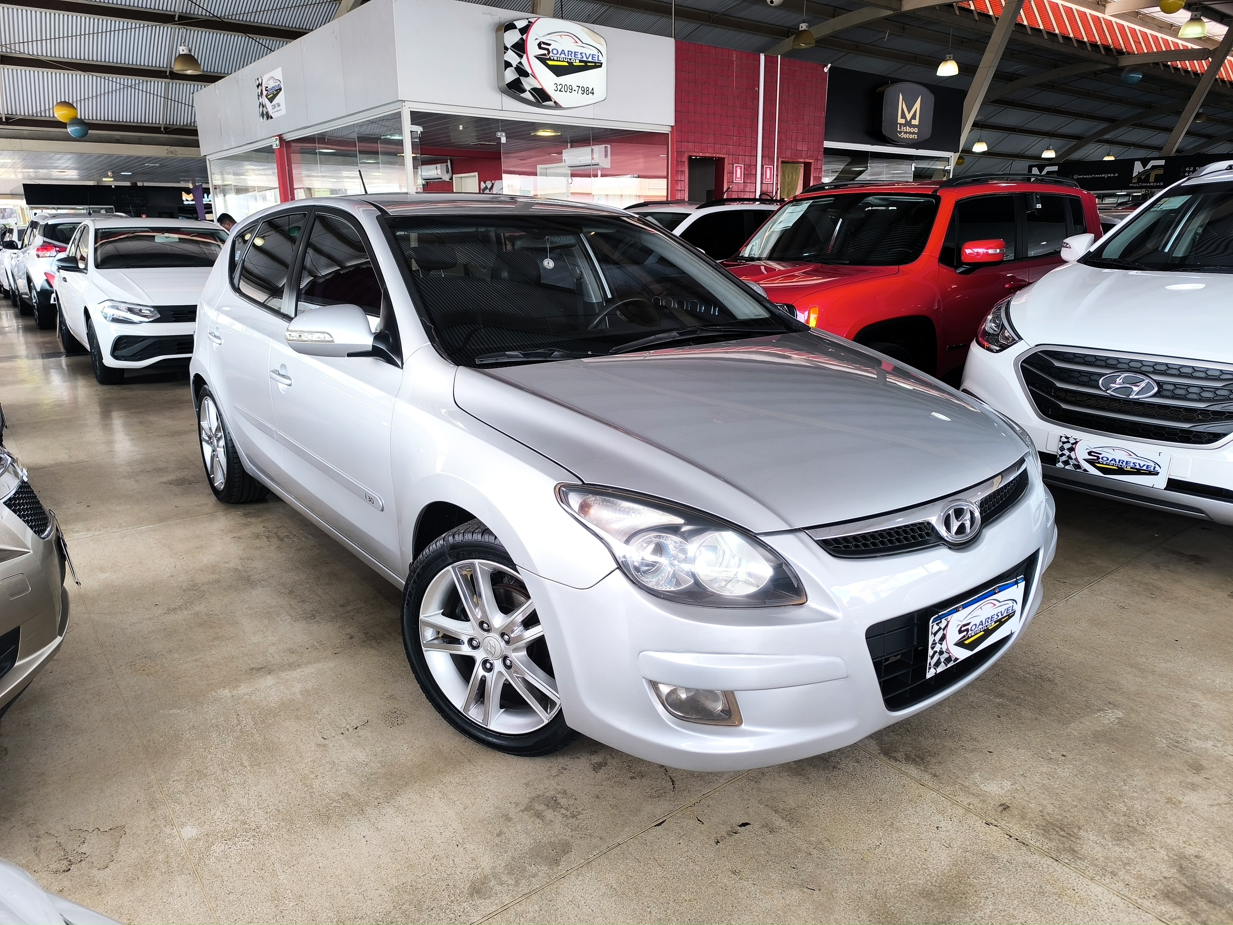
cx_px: 616
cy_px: 462
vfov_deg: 58.9
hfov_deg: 73.9
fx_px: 819
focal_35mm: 23
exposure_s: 1/120
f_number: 1.65
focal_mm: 6.14
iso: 250
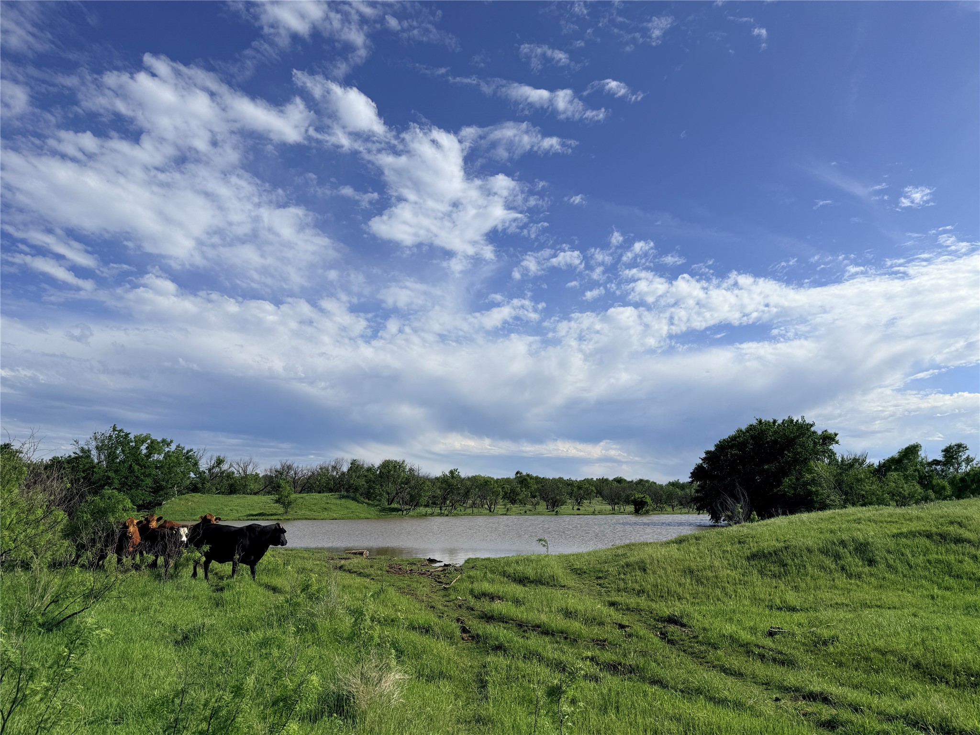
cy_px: 368
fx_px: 679
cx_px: 490
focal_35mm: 24
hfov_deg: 71.6
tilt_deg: +10.8
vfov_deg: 56.8
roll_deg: +0.0
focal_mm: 6.76
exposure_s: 1/10309
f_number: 1.78
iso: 80
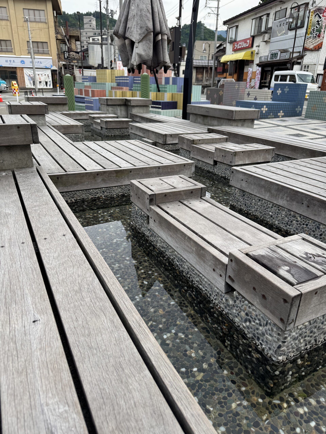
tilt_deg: -22.4
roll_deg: -0.9
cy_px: 217
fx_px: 301
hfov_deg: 56.8
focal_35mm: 24
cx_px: 163
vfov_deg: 71.6
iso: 80
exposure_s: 1/544
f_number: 1.78
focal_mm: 6.76
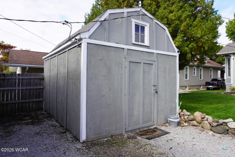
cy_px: 78
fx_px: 157
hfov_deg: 73.7
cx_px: 118
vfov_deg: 53.1
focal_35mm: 24
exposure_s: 1/250
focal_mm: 16
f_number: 5
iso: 100
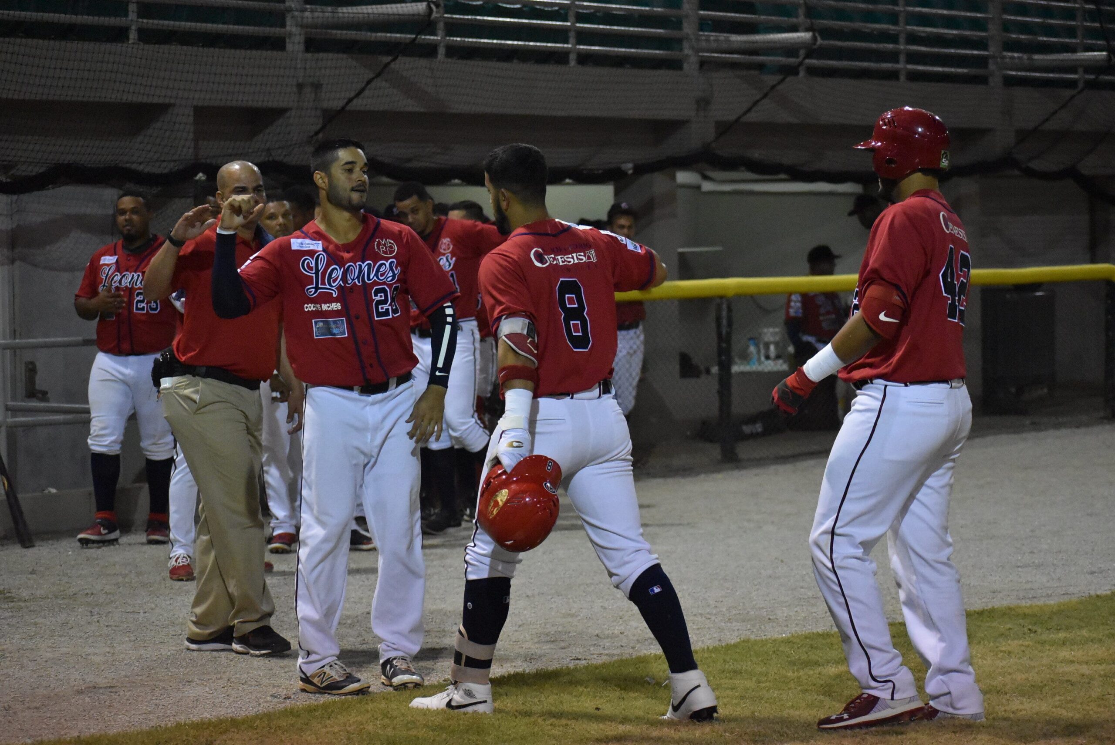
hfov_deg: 15.2
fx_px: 4184
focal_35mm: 135
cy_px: 372
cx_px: 558
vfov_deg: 10.2
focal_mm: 90
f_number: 4.8
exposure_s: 1/800
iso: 6400
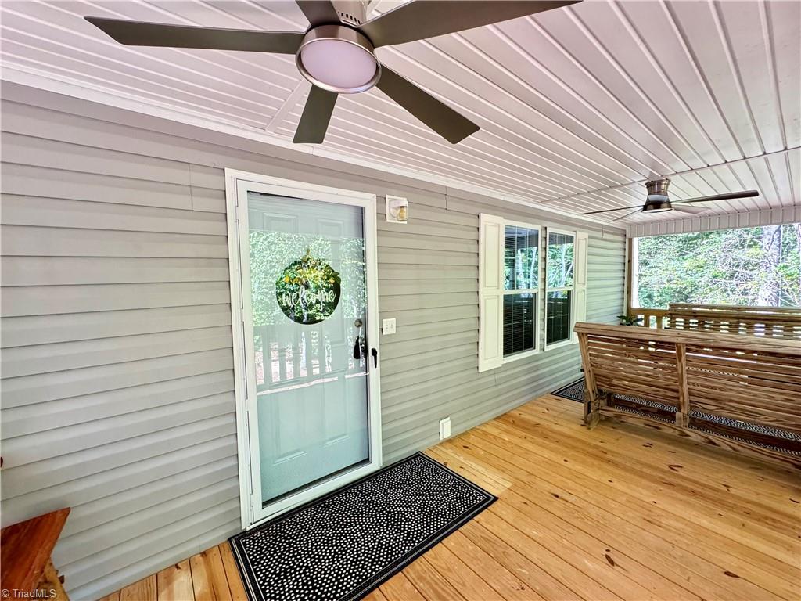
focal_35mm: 14
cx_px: 400
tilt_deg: -4.9
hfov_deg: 102.1
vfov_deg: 85.7
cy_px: 300
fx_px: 324
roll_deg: +0.9
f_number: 2.2
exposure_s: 1/99
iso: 320
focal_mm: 2.22
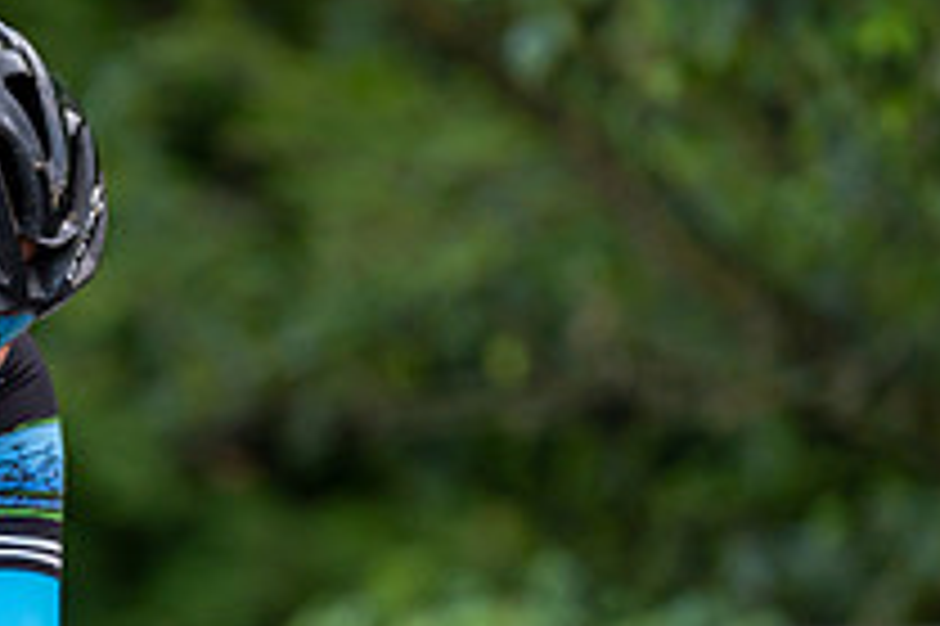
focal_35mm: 556
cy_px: 610
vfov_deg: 2.5
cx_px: -189
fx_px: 14506
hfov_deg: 3.7
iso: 1000
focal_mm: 200
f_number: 3.2
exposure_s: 1/800
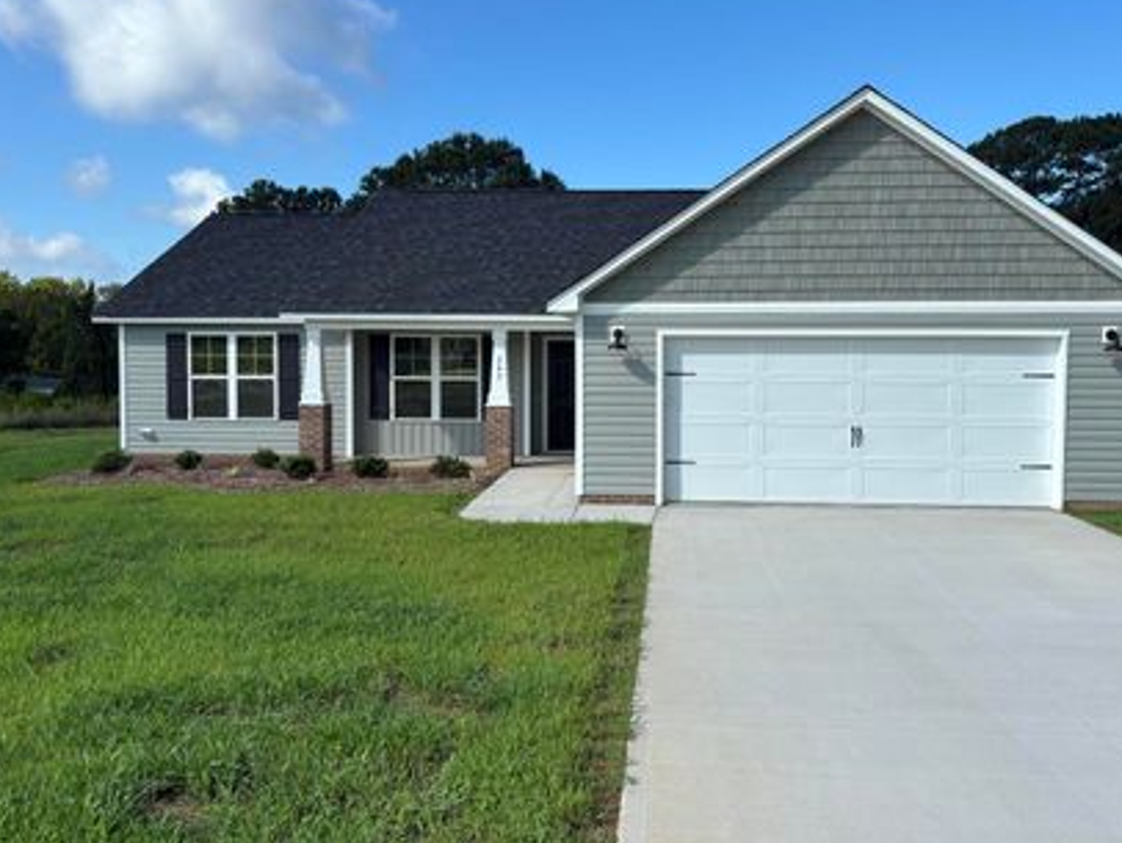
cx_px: 636
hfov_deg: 56.6
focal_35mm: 32
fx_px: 1038
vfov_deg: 44.2
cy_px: 394
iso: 50
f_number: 1.6
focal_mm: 5.96
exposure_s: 1/3106
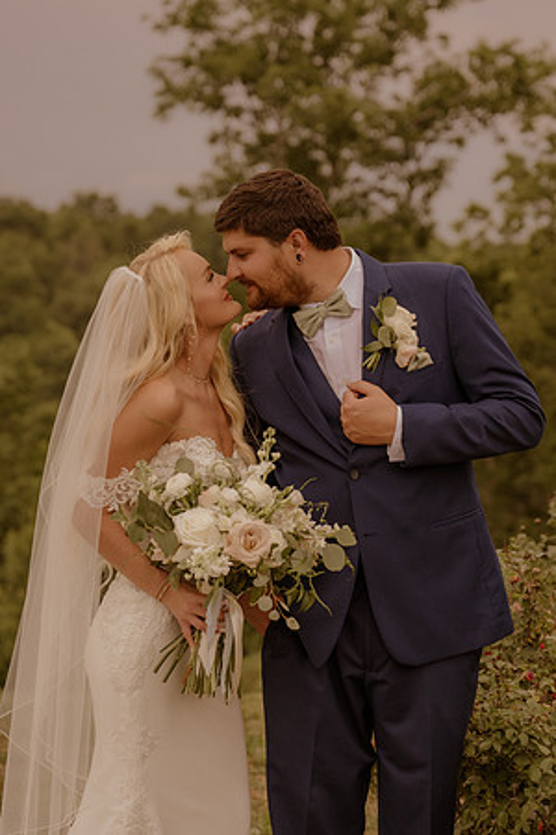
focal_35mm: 105
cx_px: 278
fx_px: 2432
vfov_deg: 19.5
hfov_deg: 13.0
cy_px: 418
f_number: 3.2
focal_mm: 70
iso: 1000
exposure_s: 1/1250
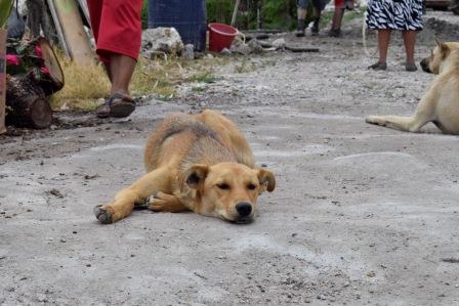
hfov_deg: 24.6
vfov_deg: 16.6
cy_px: 153
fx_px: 1052
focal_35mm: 82
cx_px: 230
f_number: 14
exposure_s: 1/125
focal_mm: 55
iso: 200
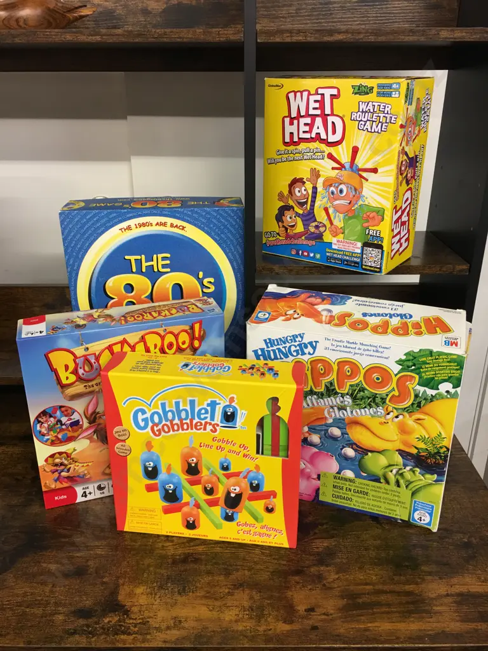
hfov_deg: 48.2
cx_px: 244
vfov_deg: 61.7
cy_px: 326
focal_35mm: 29
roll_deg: -1.5
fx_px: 545
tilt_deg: -23.1
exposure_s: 1/17
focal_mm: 4.15
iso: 50
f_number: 2.2
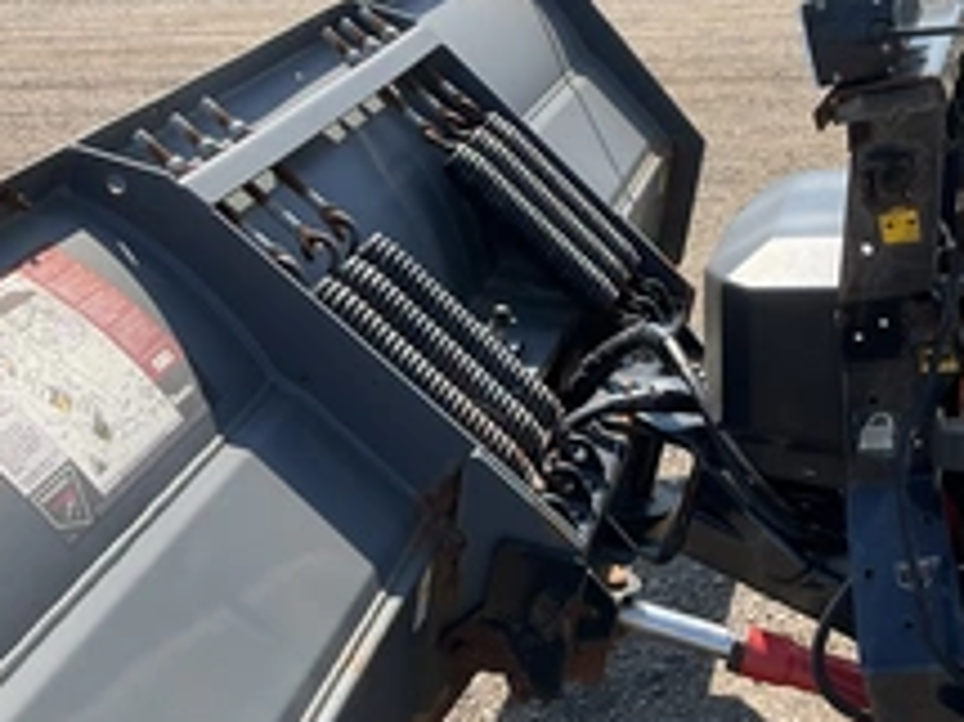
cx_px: 767
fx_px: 1503
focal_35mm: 54
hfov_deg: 34.5
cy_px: 413
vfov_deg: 27.0
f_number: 1.8
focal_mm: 3
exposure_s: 1/739
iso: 25
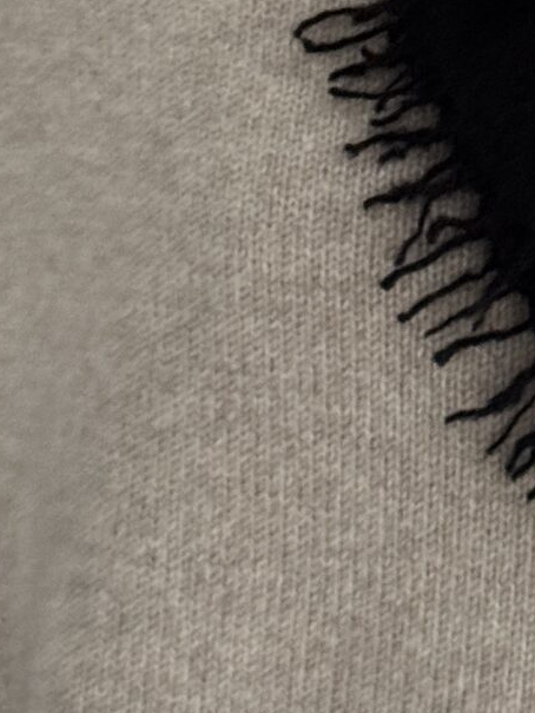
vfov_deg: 9.6
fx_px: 4182
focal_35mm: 203
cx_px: 1098
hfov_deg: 7.0
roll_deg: -1.4
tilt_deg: -8.7
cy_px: -178
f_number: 1.78
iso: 320
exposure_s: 1/40
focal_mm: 6.76
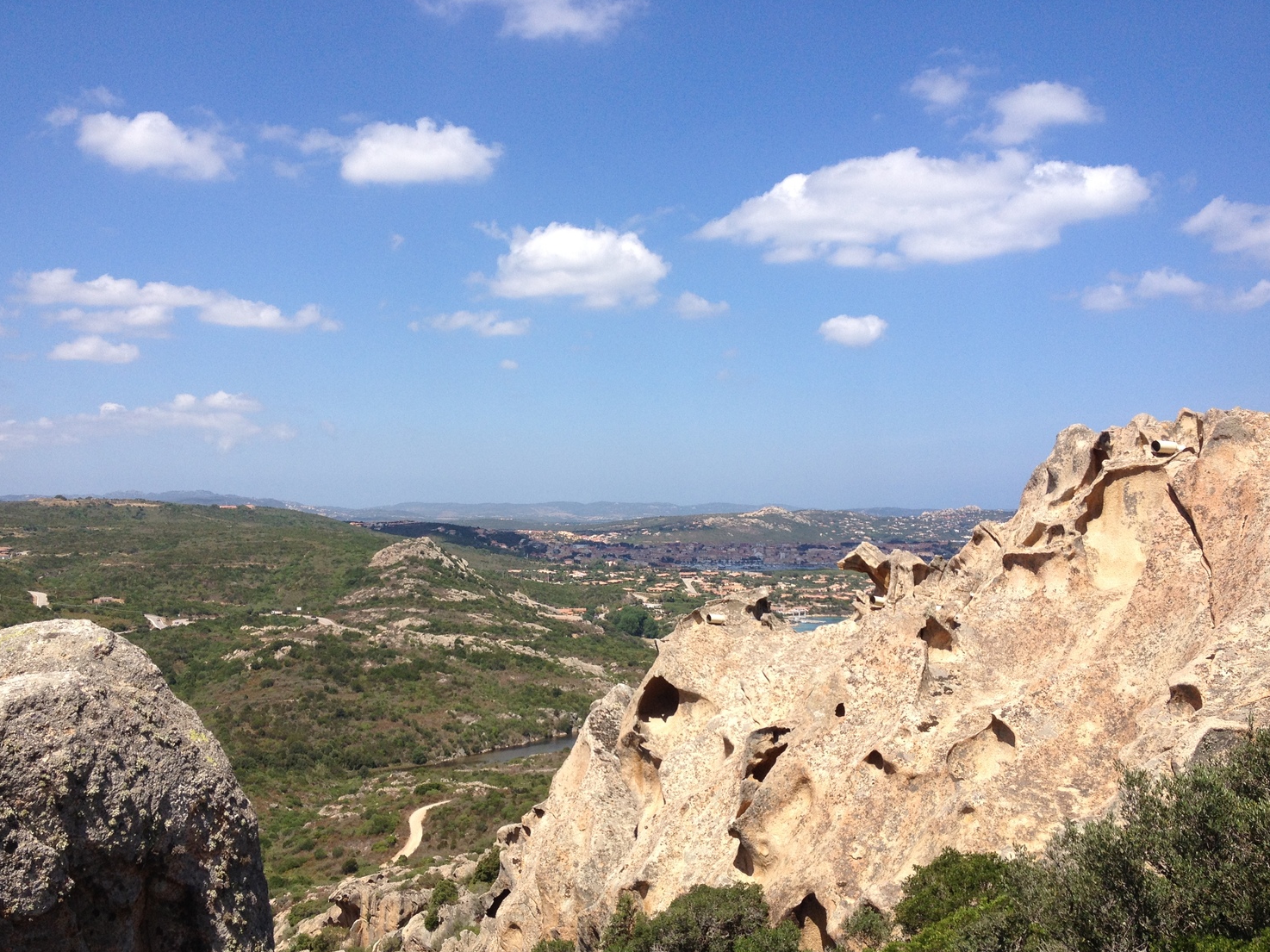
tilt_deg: -3.1
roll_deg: +0.6
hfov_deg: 49.0
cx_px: 603
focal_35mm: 38
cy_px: 513
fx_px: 1394
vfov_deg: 37.7
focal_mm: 4.28
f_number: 2.4
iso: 50
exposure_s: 1/1905
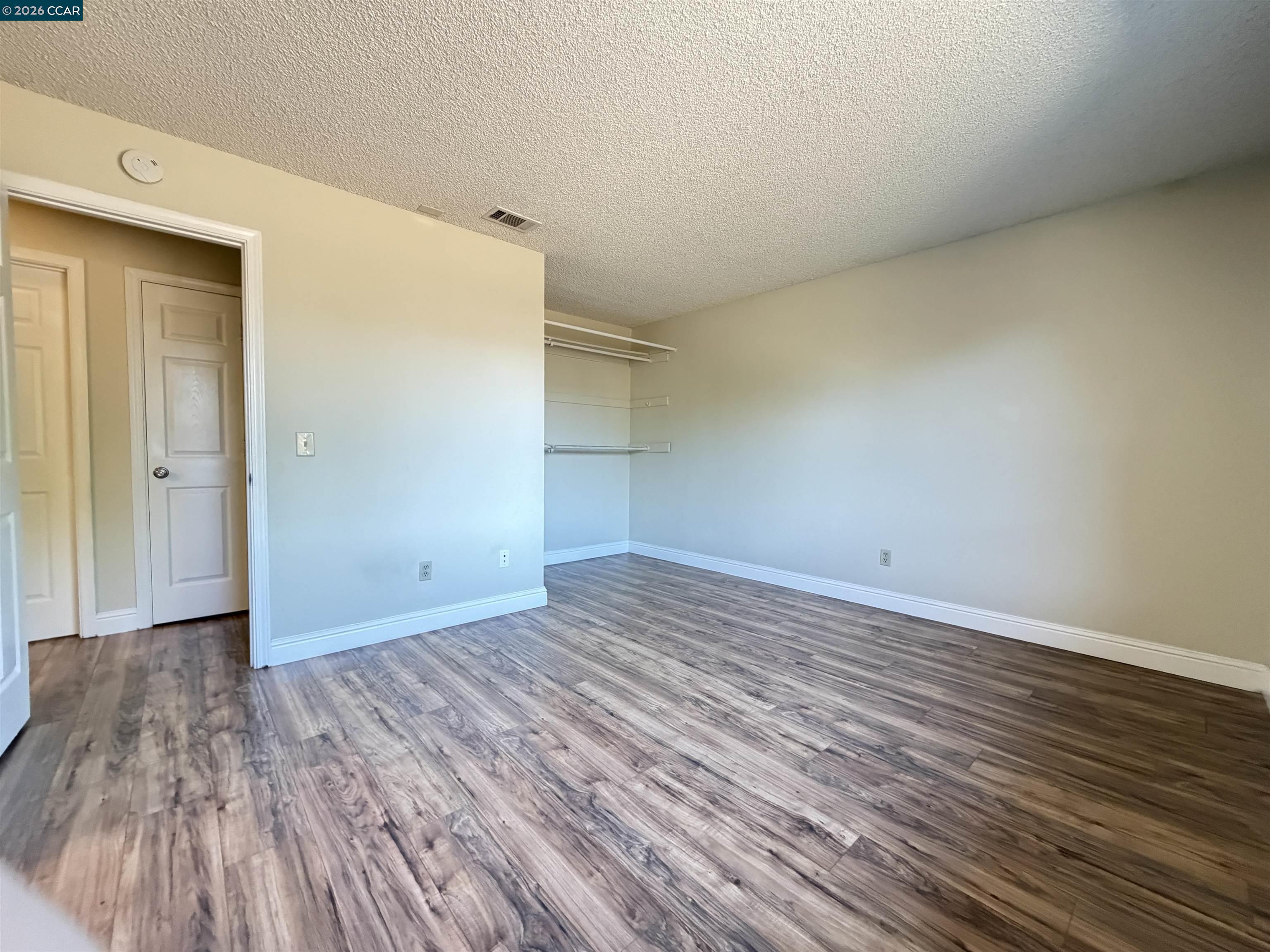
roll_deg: -0.4
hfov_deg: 102.1
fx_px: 514
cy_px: 476
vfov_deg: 85.7
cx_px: 635
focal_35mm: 14
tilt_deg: -2.1
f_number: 2.2
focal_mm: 2.22
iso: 800
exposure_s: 1/60
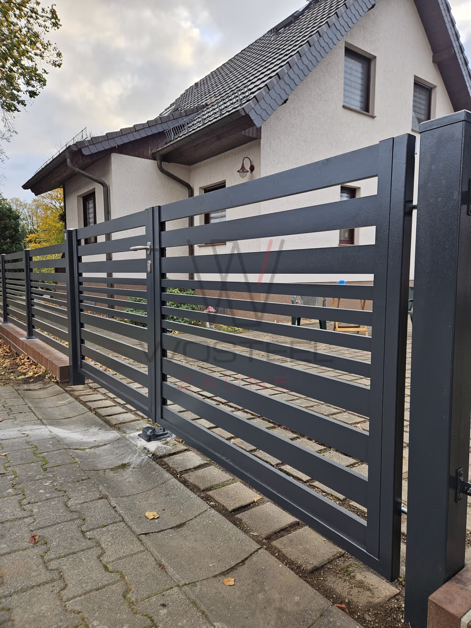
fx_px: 417
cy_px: 314
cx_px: 236
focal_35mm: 23
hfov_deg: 58.9
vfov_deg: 73.9
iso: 25
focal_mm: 5.4
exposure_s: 1/100
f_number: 1.8
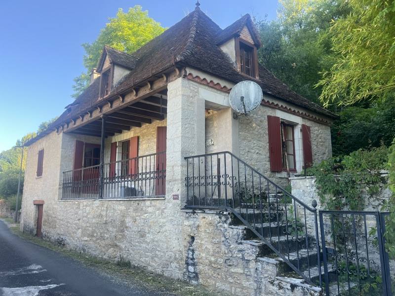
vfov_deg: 53.1
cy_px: 148
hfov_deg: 67.3
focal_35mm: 26
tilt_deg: +10.3
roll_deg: -2.2
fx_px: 297
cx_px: 198
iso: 50
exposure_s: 1/224
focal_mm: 5.1
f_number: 1.6
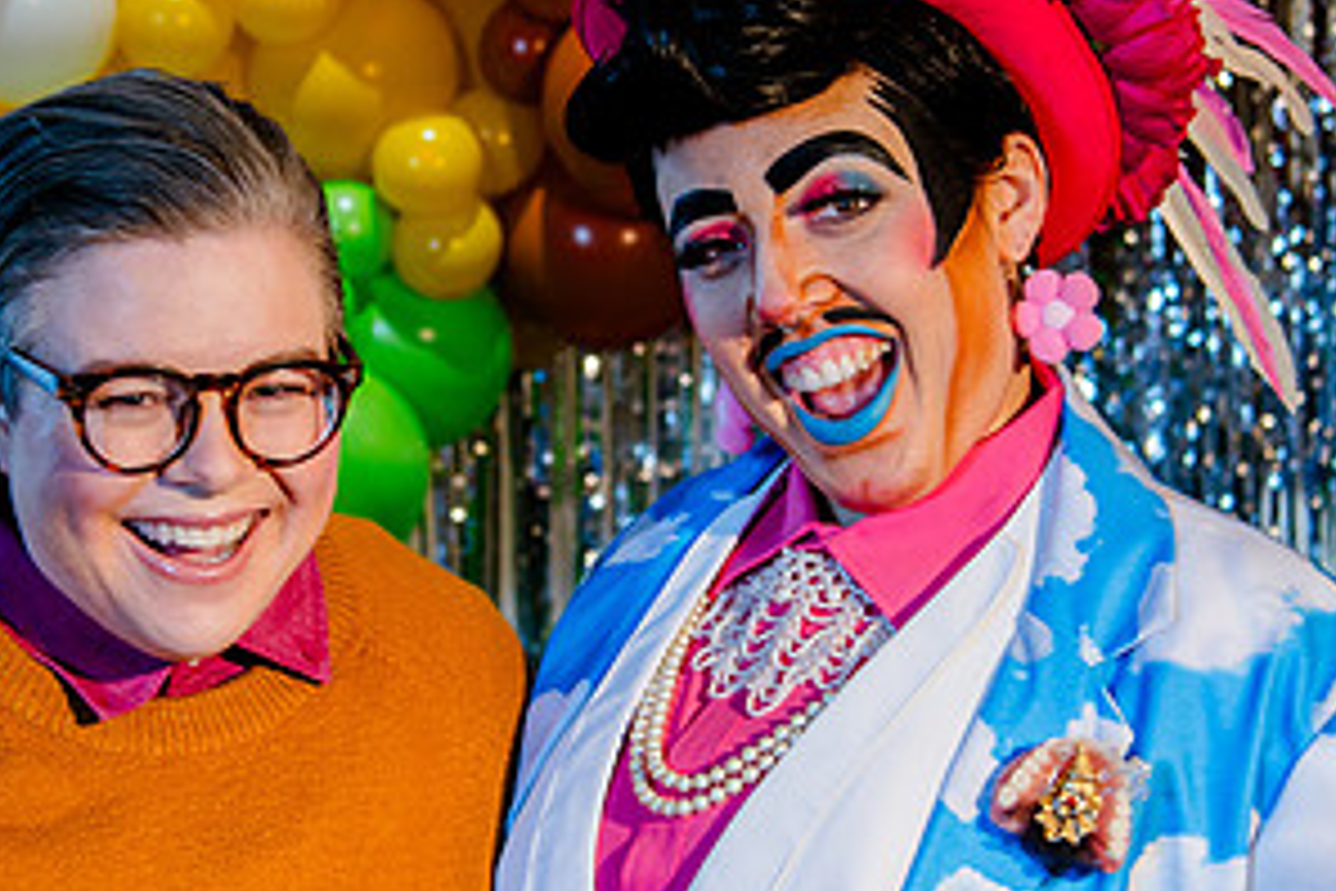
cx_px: 454
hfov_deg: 19.4
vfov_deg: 13.0
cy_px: 352
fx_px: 3896
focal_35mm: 105
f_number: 4
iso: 250
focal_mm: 44
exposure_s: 1/30
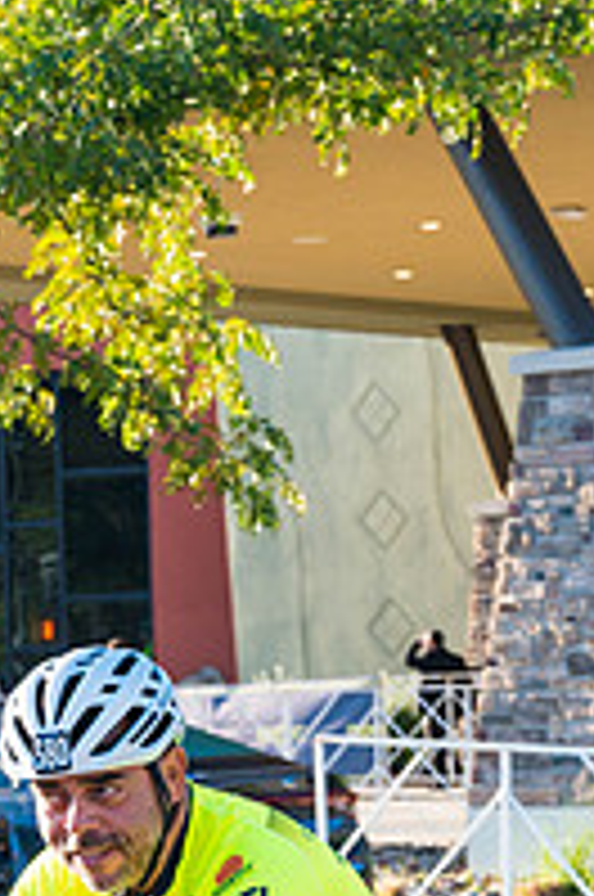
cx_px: 137
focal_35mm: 158
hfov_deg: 8.6
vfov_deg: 12.8
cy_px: 932
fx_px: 3924
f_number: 7.1
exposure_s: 1/320
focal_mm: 70
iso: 400
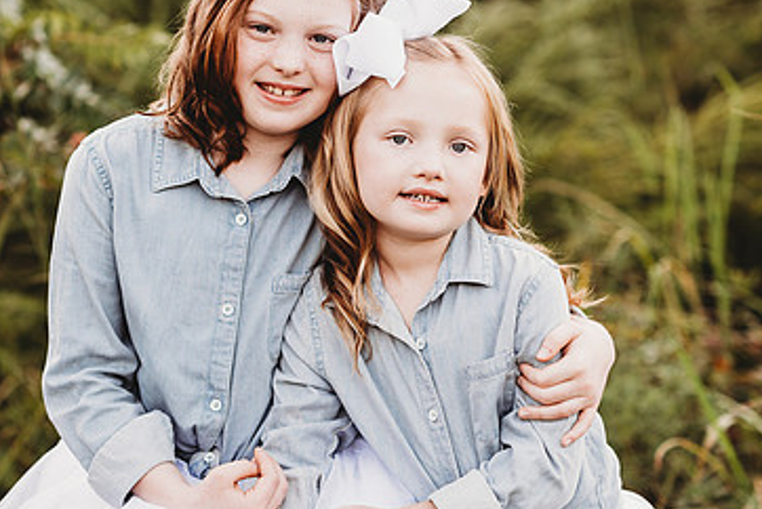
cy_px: 211
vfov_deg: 10.1
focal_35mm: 136
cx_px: 303
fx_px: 2881
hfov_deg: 15.1
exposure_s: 1/200
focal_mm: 85
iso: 125
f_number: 2.2
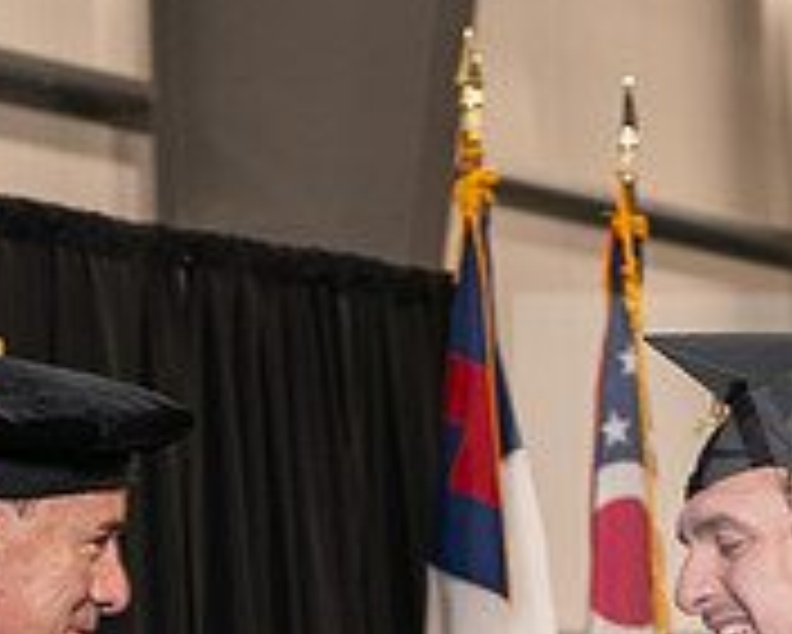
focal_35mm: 216
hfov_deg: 8.9
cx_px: 378
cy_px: 839
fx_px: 5066
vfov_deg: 7.1
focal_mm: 70
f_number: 5
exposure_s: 1/125
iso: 1600
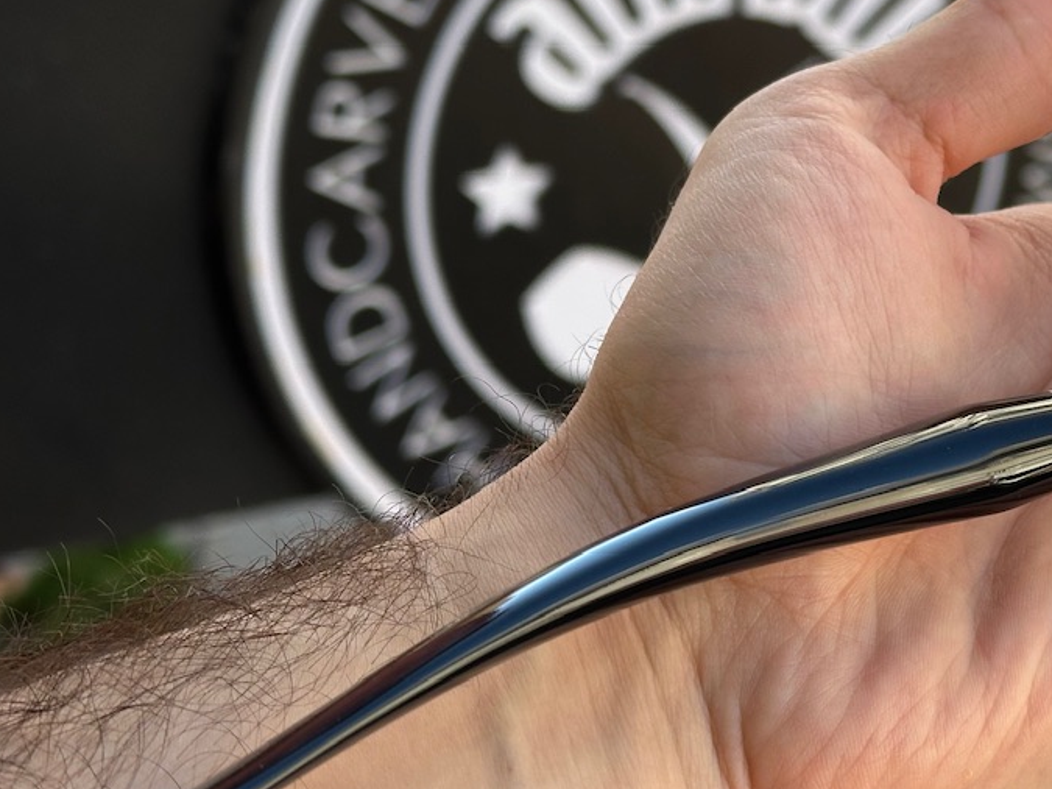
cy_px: 357
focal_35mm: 91
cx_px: 955
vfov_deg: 16.2
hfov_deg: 21.1
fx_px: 2765
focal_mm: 6.86
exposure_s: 1/467
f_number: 1.78
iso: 64
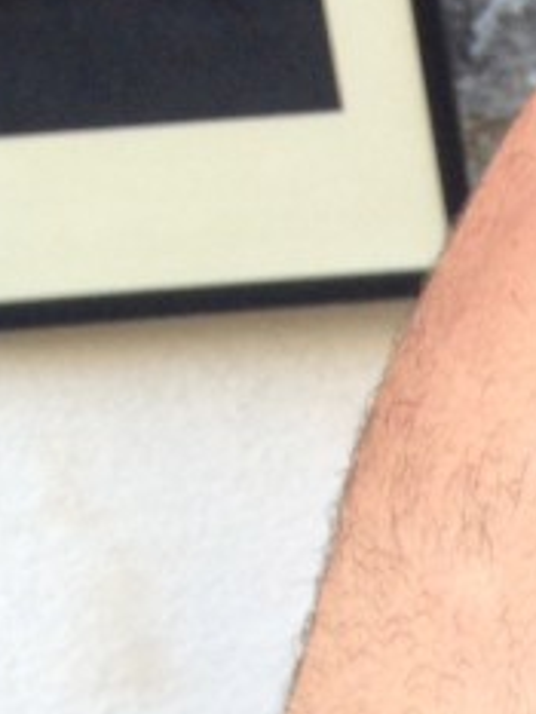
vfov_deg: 12.3
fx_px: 3177
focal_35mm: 154
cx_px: 1142
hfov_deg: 9.0
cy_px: 1036
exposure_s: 1/120
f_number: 2.4
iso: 64
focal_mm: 4.28
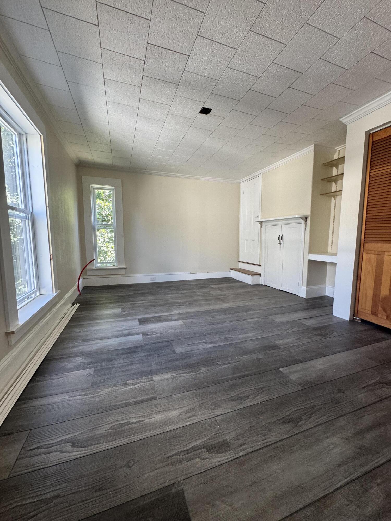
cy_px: 260
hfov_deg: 85.7
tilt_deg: -6.3
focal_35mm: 14
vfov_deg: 102.1
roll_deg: -0.5
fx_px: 211
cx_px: 196
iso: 200
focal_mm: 2.22
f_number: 2.2
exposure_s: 1/99
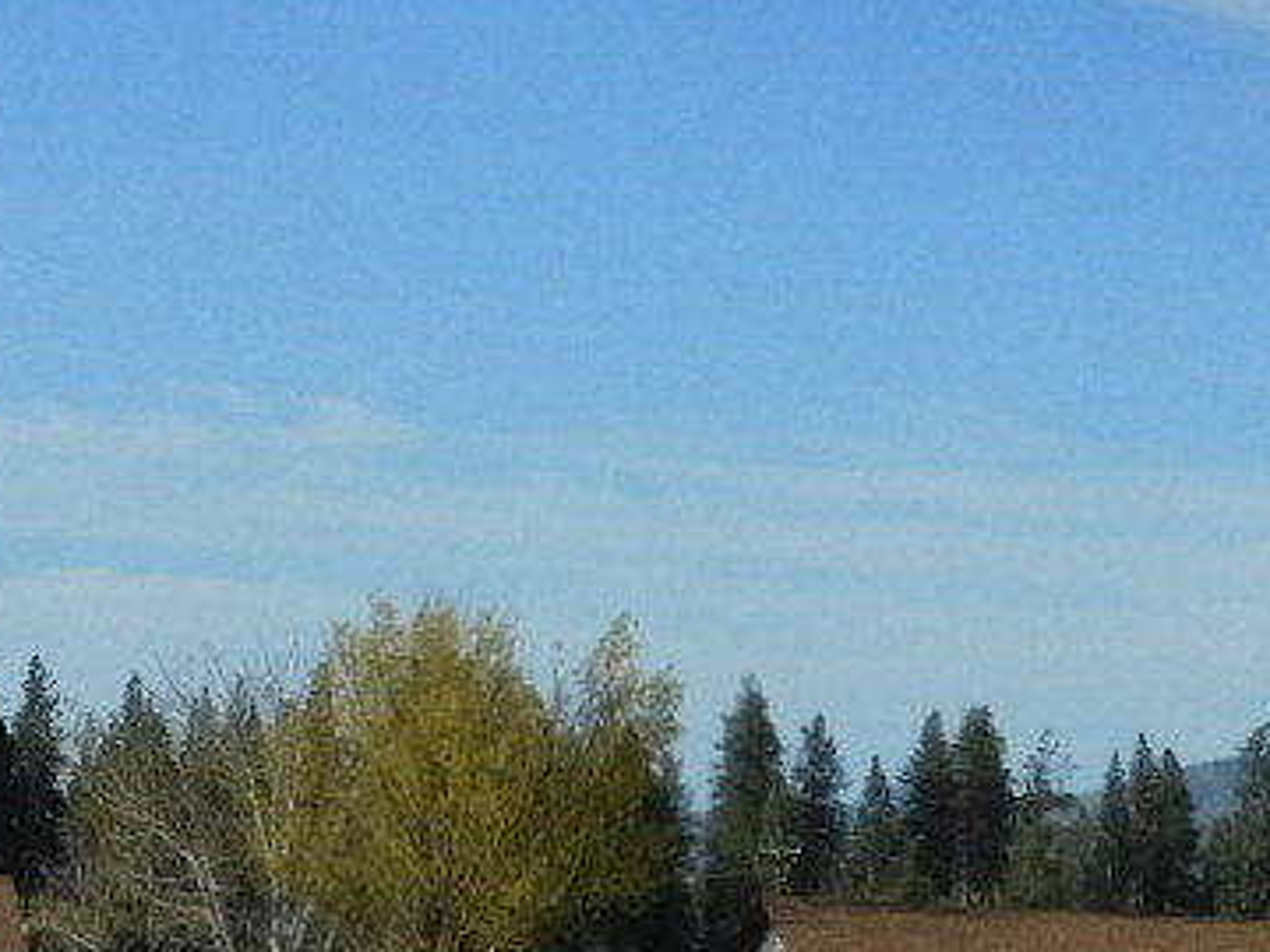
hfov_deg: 12.1
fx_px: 5870
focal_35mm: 160
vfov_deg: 9.3
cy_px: 363
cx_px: -222
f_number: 7
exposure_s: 1/500
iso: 125
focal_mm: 6.3
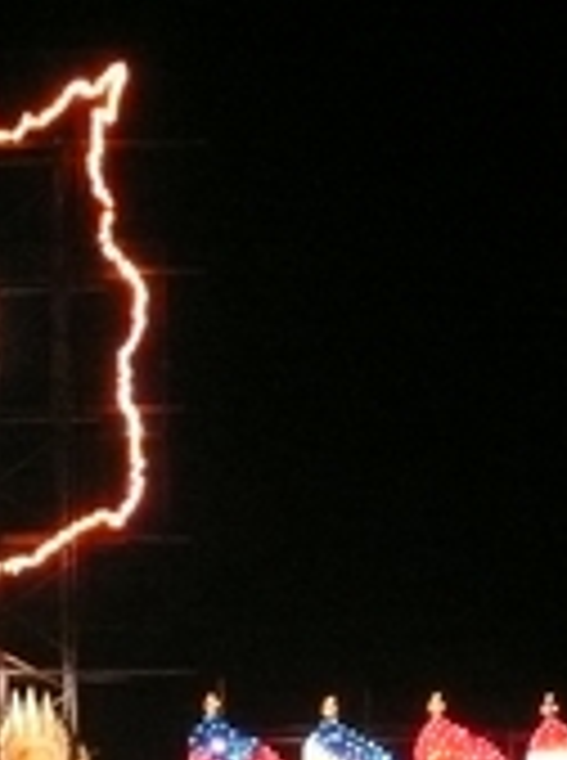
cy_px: 863
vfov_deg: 7.2
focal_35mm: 274
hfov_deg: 5.3
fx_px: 6007
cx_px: -356
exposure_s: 1/10
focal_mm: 12.7
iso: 400
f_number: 4.6
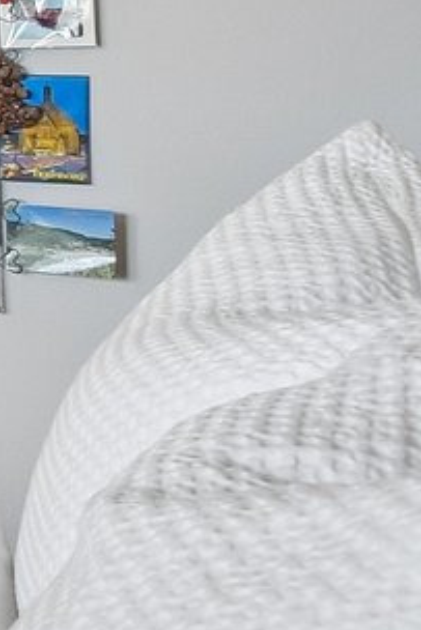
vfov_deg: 19.3
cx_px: -1122
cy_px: -67
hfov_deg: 8.7
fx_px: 1770
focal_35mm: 101
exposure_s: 1/5
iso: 400
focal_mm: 10
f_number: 8
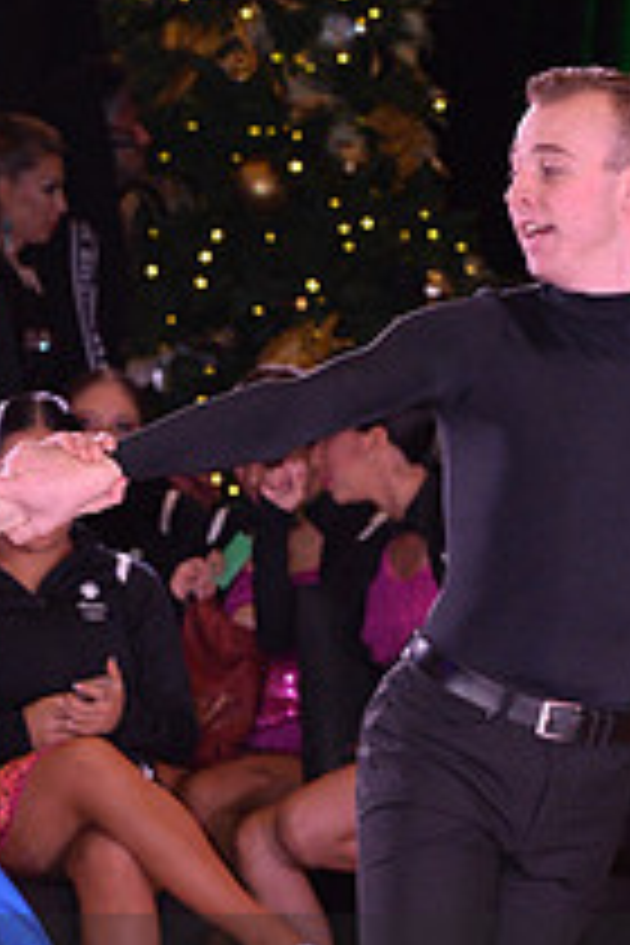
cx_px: 43
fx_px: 10132
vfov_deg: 5.3
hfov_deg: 3.6
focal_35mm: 386
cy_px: 1066
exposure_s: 1/250
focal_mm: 140
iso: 2000
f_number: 6.3
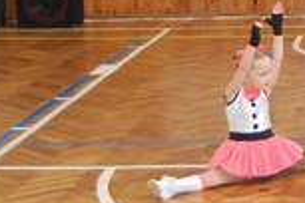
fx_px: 1330
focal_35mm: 157
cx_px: 439
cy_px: -96
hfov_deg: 12.5
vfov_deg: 8.6
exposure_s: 1/60
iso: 720
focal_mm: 32
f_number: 4.5
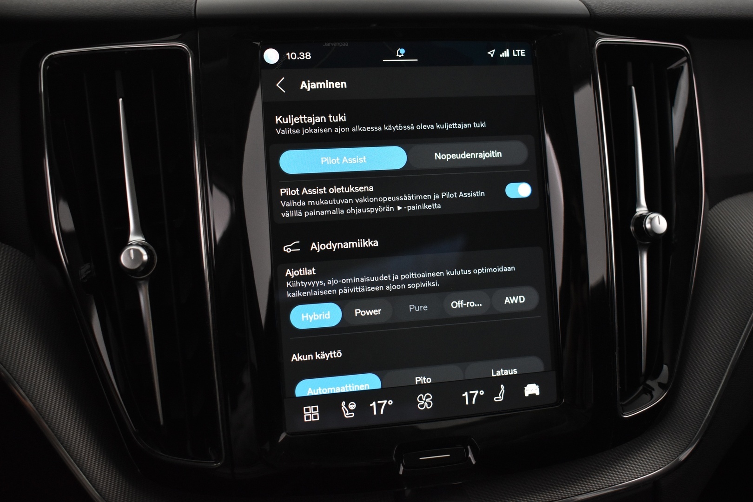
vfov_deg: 33.0
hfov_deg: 47.9
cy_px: 251
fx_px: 847
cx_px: 376
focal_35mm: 40
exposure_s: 1/40
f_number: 4
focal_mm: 27
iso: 2000
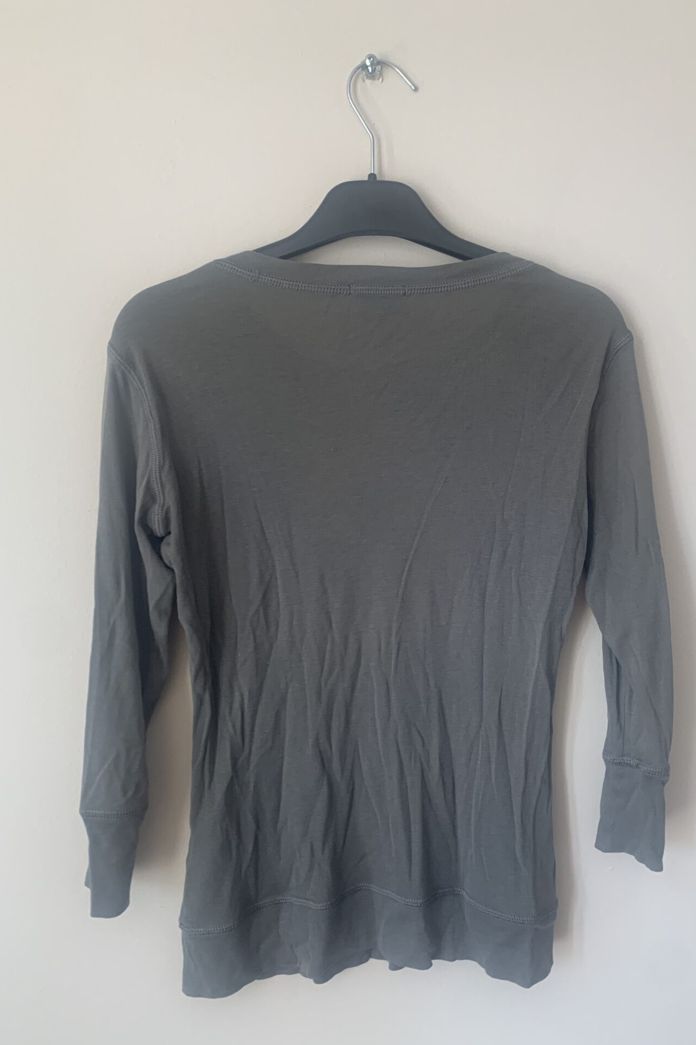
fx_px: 841
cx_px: 383
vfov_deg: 63.6
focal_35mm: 29
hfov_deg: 44.9
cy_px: 539
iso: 100
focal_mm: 4.25
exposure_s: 1/60
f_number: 1.8
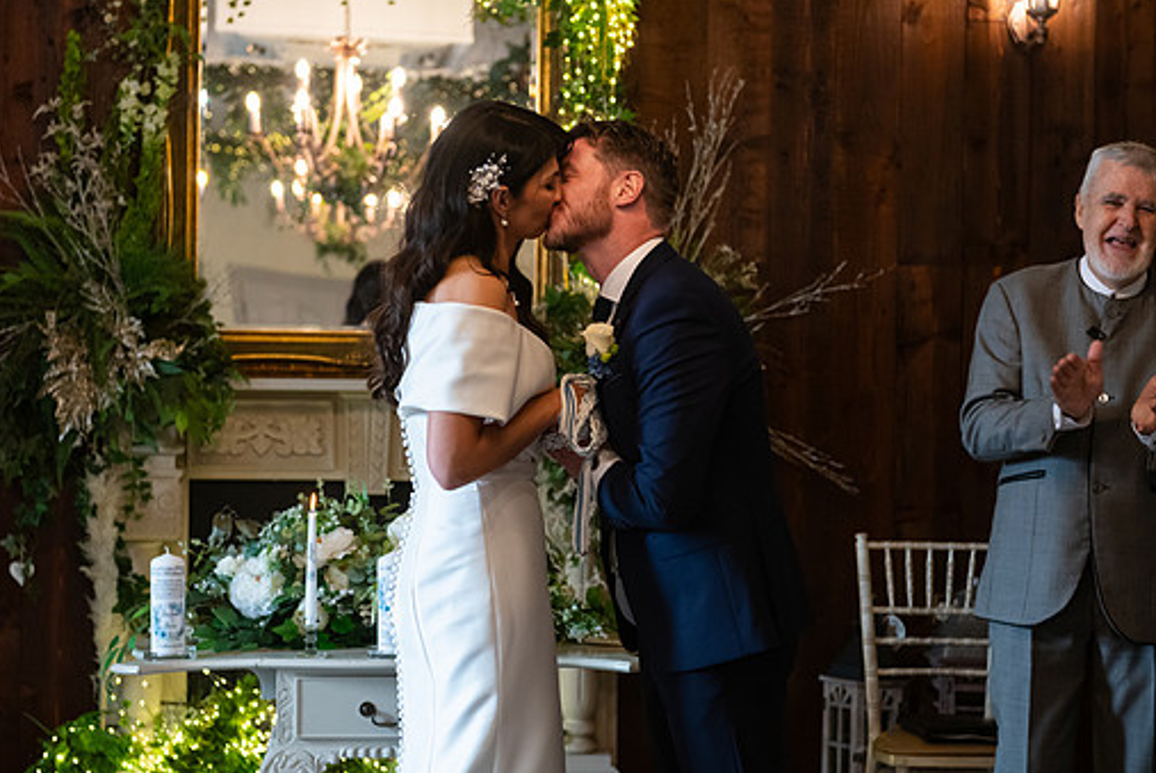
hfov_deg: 25.3
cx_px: 572
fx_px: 2571
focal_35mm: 80
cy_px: 357
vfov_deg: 17.1
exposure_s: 1/160
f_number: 3.5
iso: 1000
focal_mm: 70
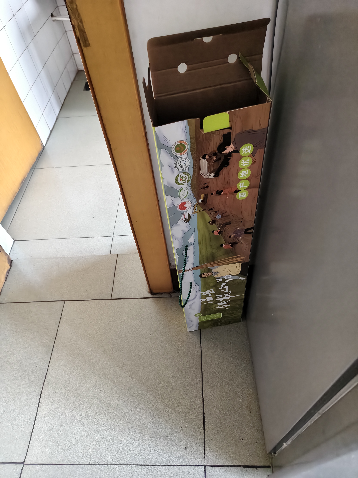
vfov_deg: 73.9
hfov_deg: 58.9
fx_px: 317
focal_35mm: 23
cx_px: 179
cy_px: 239
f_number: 1.88
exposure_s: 1/335
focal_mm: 5.56
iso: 3679
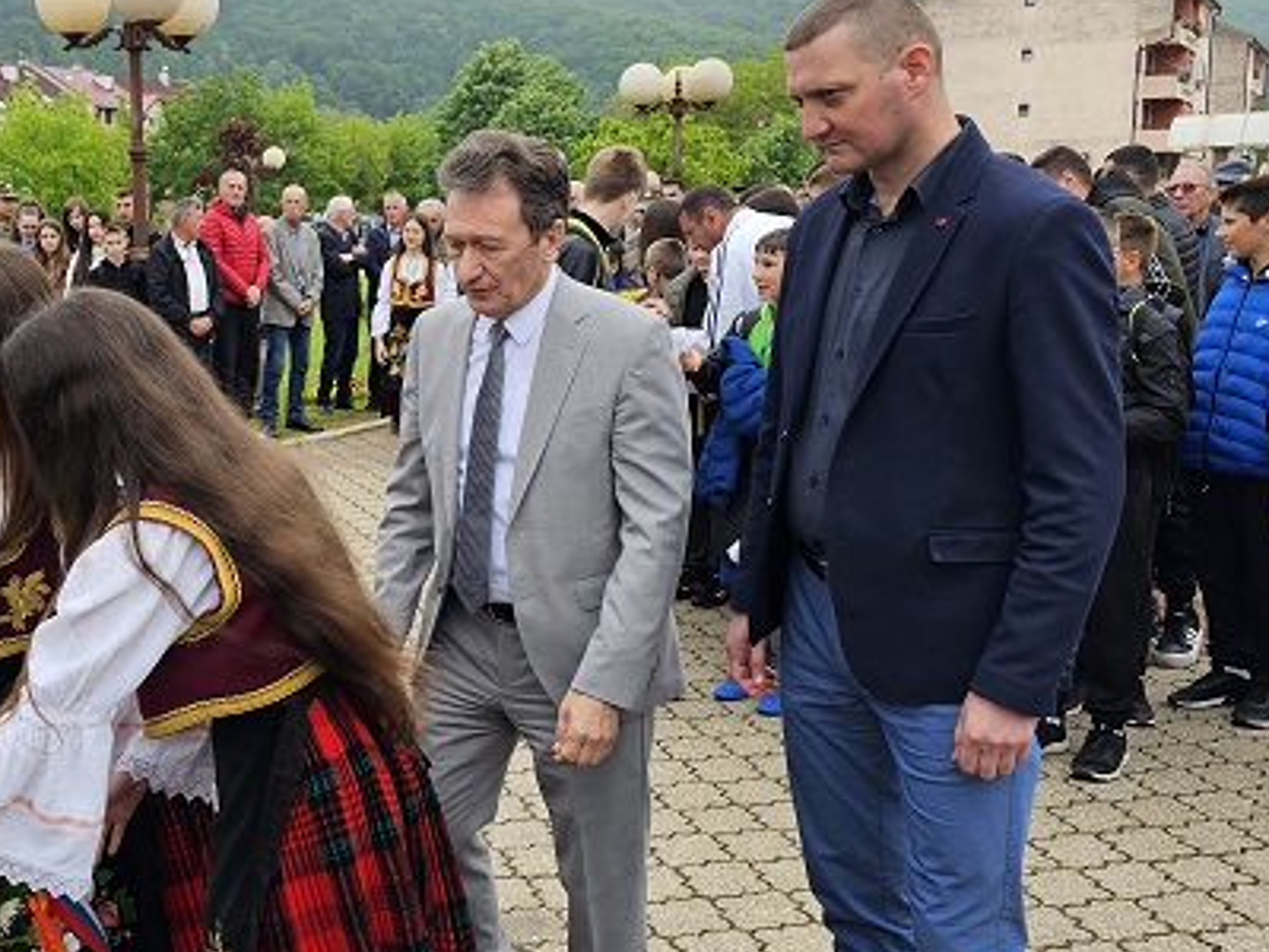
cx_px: 244
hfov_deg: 39.5
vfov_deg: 31.5
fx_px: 1686
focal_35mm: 46
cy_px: 457
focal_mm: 6.3
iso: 16
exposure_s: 1/180
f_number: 1.7
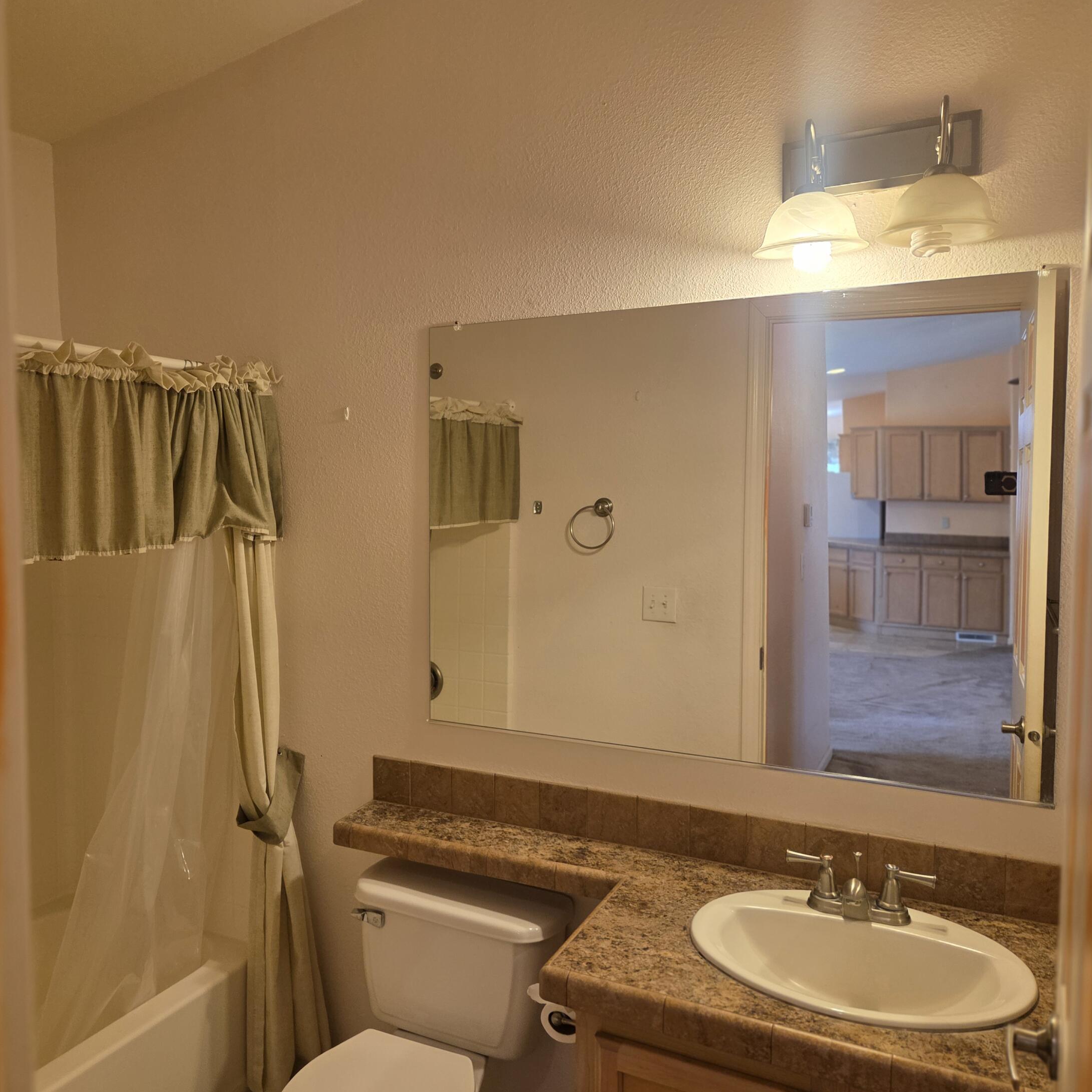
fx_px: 999
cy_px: 559
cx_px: 415
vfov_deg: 57.3
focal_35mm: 28
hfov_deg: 56.7
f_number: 1.8
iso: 200
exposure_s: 1/120
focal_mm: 5.4
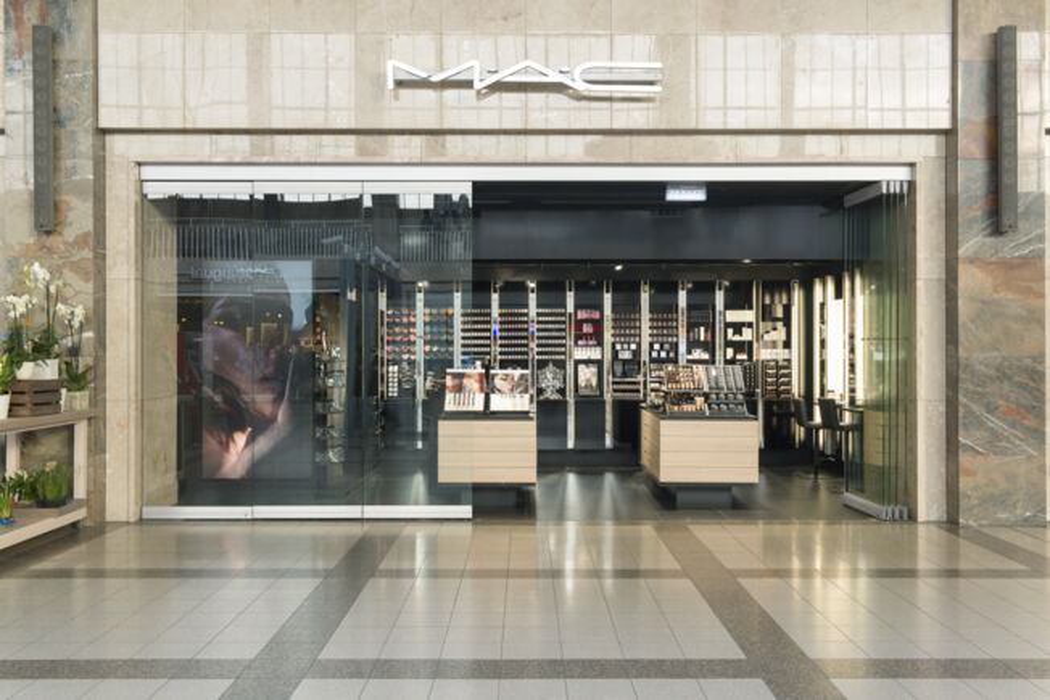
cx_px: 525
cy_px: 350
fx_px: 1021
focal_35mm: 35
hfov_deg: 54.4
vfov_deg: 37.9
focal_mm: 35
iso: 160
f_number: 9
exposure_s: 1/15
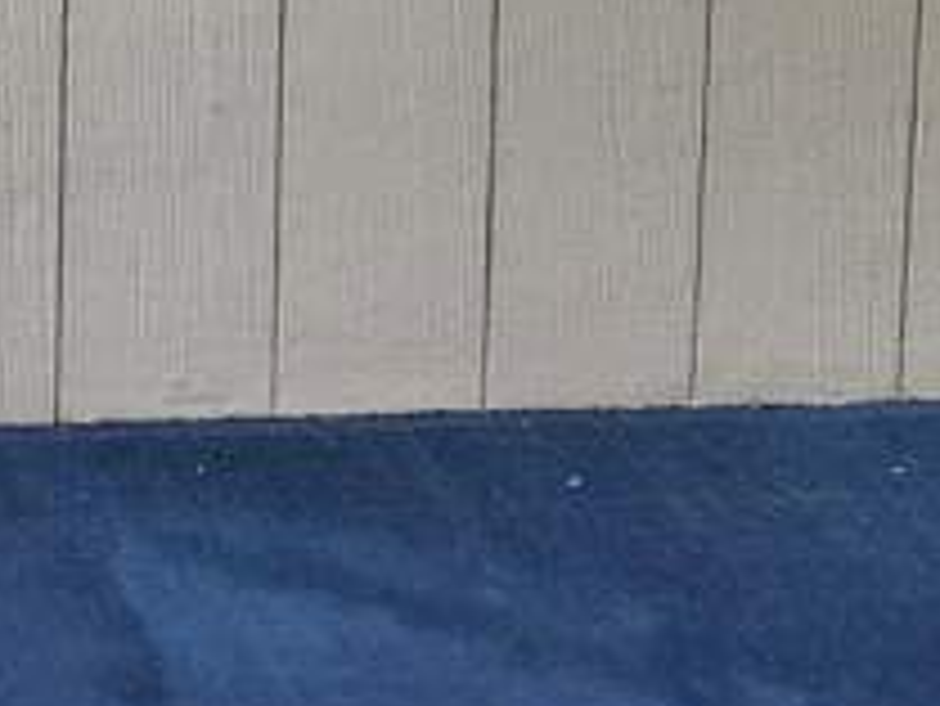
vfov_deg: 15.3
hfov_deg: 20.2
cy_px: -400
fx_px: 2391
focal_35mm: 88
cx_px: -306
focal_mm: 5.4
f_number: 1.8
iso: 400
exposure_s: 1/120
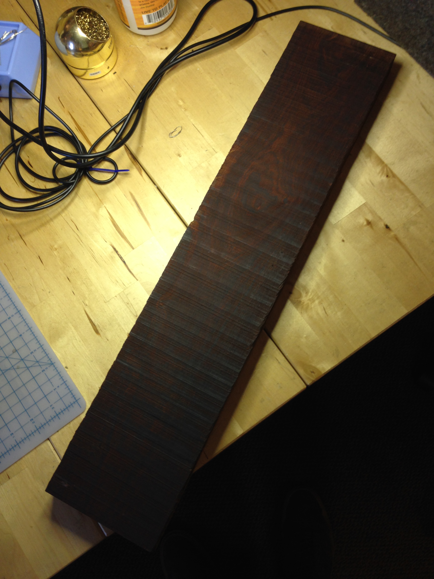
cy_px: 290
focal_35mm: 33
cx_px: 217
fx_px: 552
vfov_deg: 55.4
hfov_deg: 42.9
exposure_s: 1/20
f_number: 2.4
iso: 64
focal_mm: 4.12
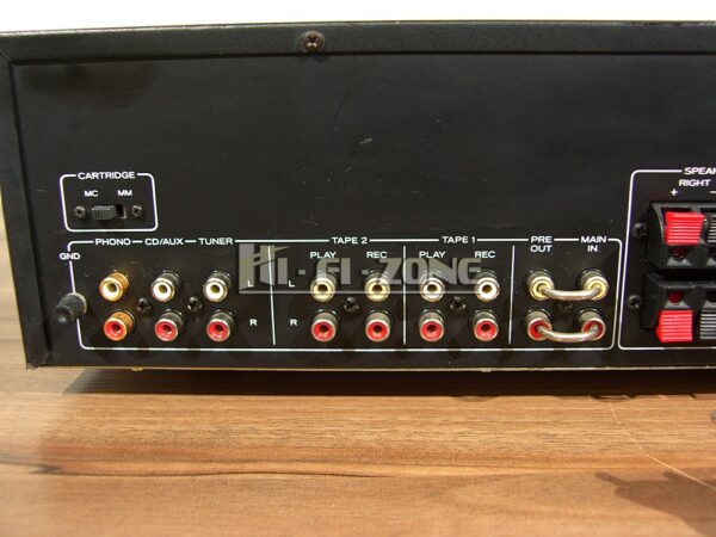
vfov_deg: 40.7
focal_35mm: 35
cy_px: 268
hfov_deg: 52.6
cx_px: 358
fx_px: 724
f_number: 2.5
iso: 50
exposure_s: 1/40
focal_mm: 9
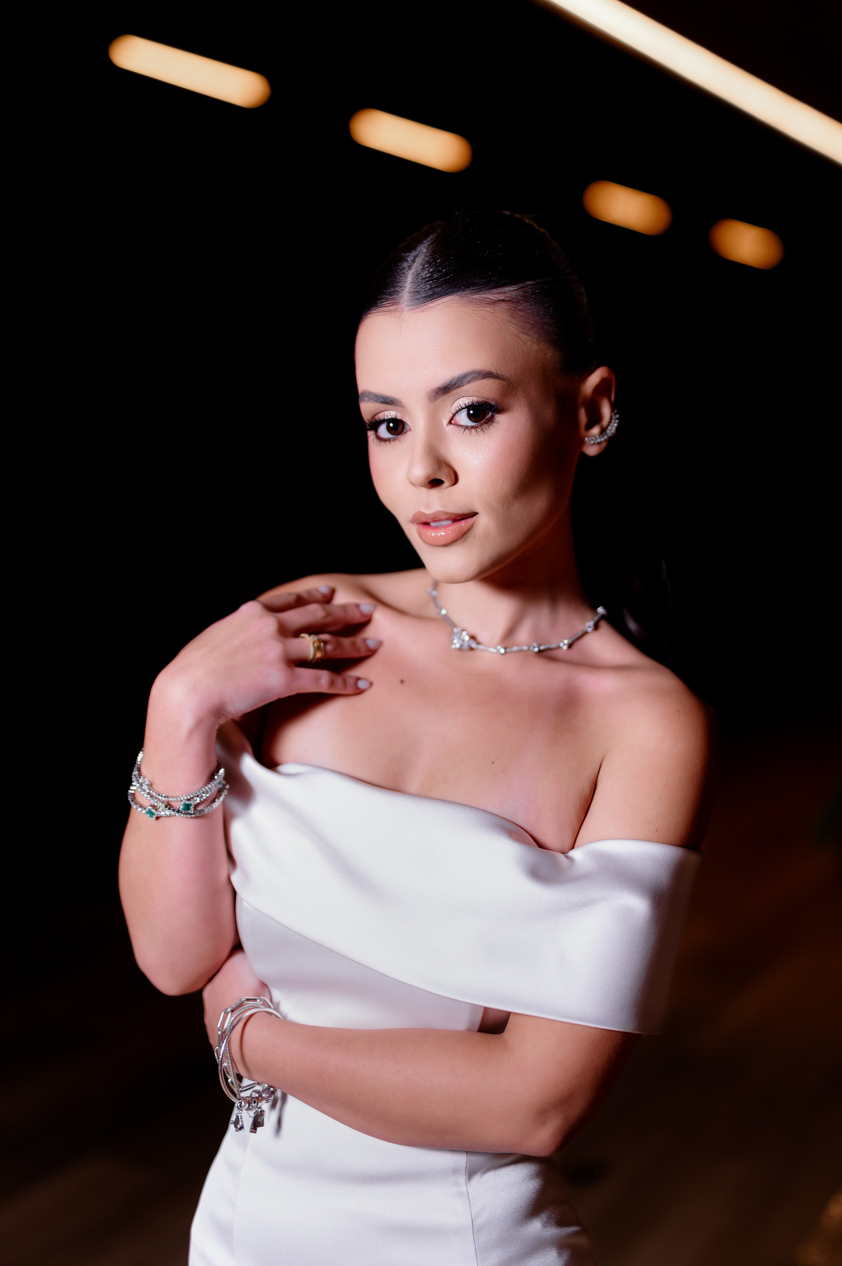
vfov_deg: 39.6
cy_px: 633
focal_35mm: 50
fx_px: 1757
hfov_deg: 27.0
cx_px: 421
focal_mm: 50
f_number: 1.8
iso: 50
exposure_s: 1/200
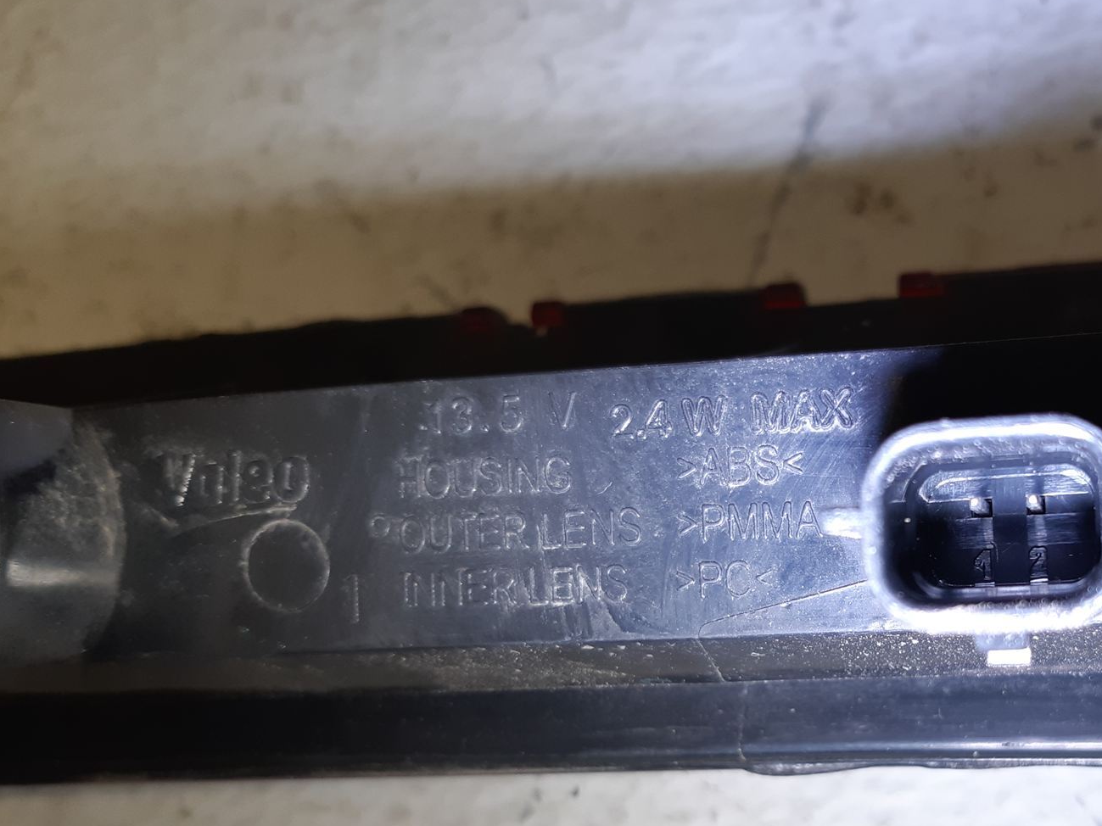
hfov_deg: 44.1
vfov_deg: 34.4
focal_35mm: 41
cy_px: 613
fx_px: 1305
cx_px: 840
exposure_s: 1/50
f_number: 1.7
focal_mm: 3.93
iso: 50
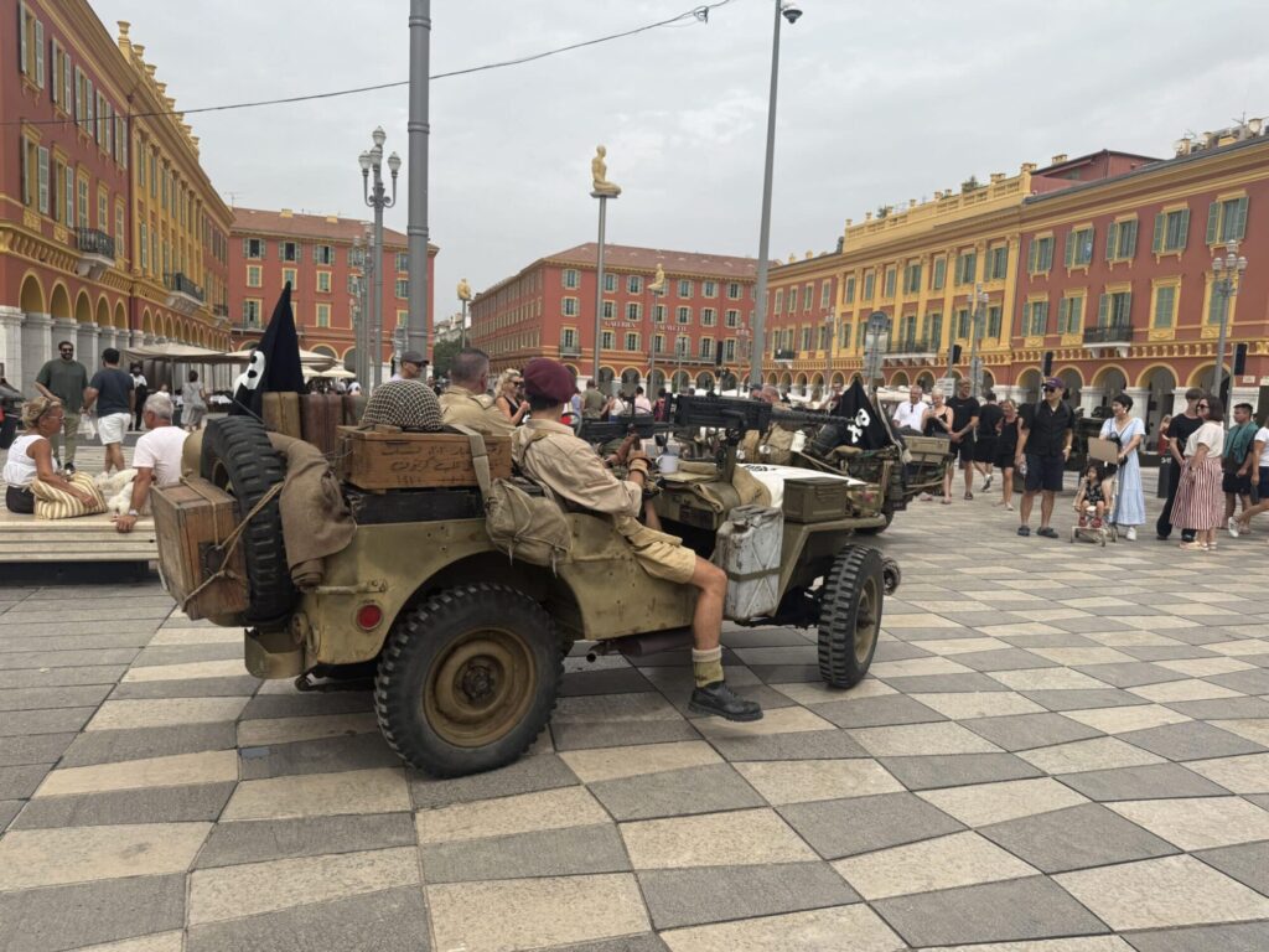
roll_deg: -3.2
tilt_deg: -5.2
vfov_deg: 56.8
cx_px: 634
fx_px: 880
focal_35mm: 24
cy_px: 476
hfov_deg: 71.6
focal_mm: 6.76
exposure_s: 1/4975
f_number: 1.78
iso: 80
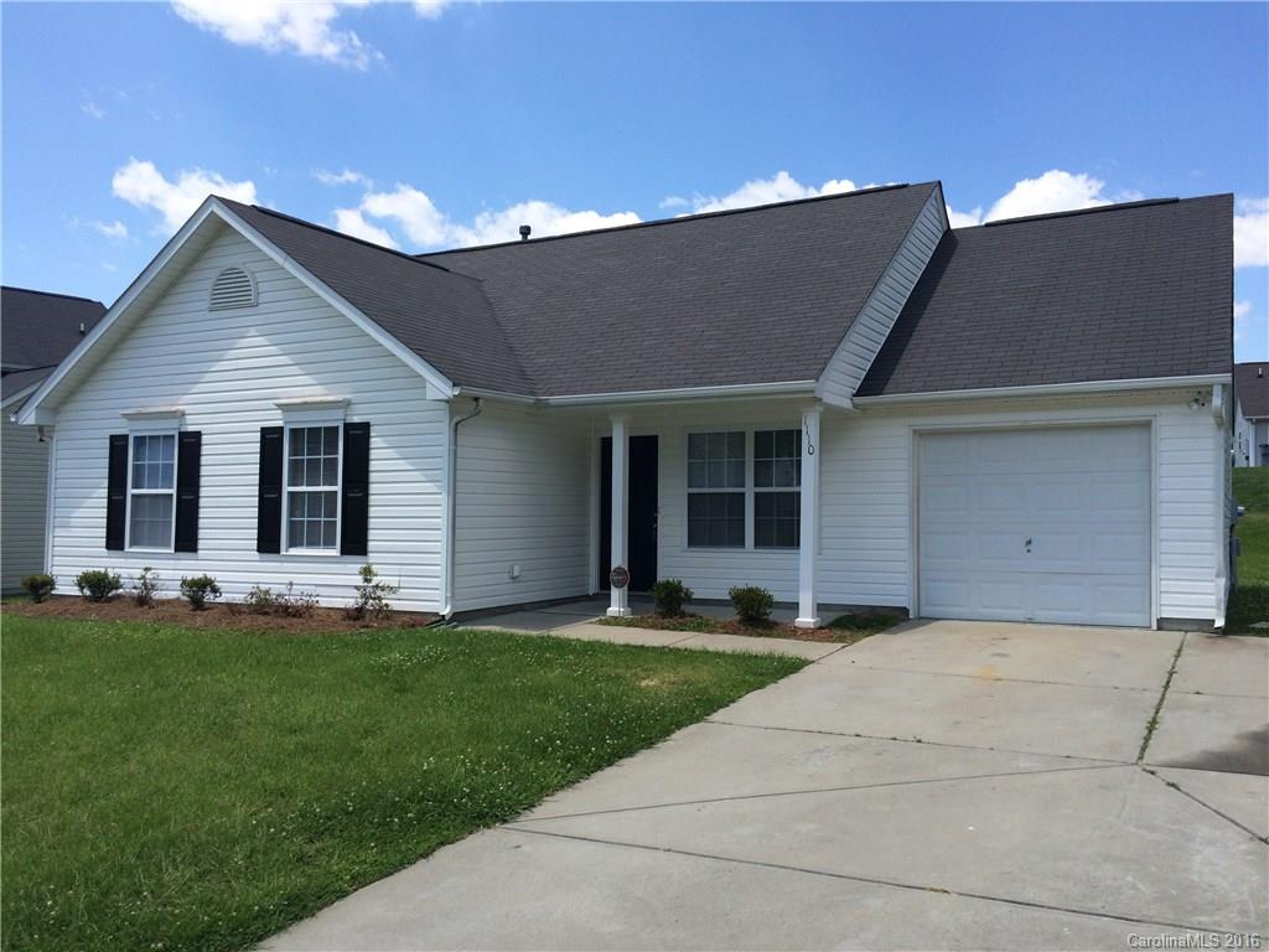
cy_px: 476
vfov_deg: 48.2
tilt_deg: -2.4
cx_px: 634
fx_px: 1063
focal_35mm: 29
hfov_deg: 61.7
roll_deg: -0.5
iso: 32
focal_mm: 4.15
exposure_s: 1/1580
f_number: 2.2
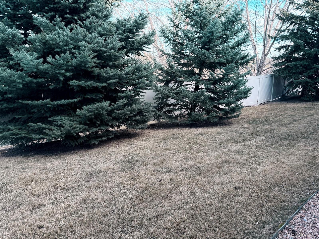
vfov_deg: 56.8
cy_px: 120
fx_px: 221
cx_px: 160
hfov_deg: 71.6
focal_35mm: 24
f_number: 1.78
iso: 100
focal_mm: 6.76
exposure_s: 1/377
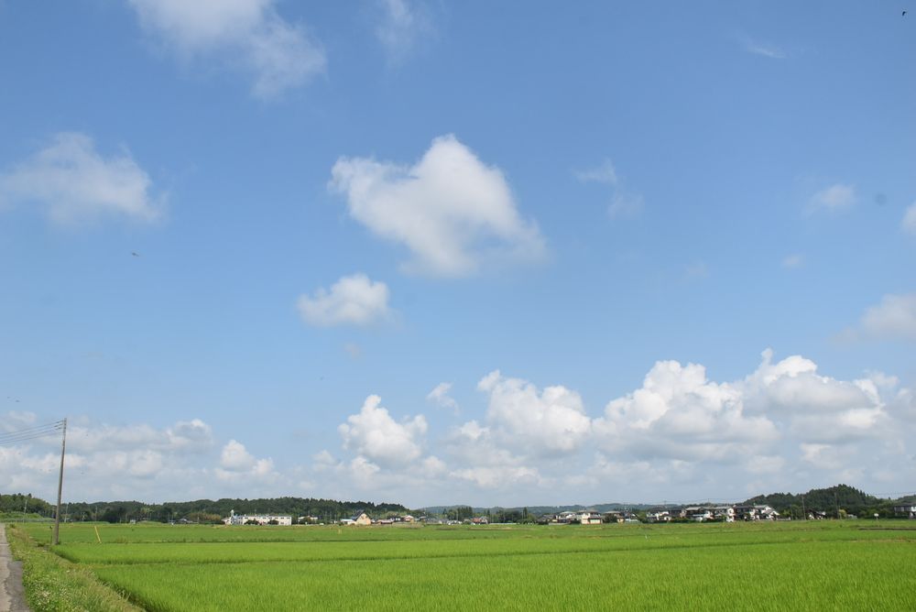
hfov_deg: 61.9
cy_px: 306
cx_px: 458
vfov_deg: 43.7
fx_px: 764
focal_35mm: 30
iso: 200
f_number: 11
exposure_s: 1/500
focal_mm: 20
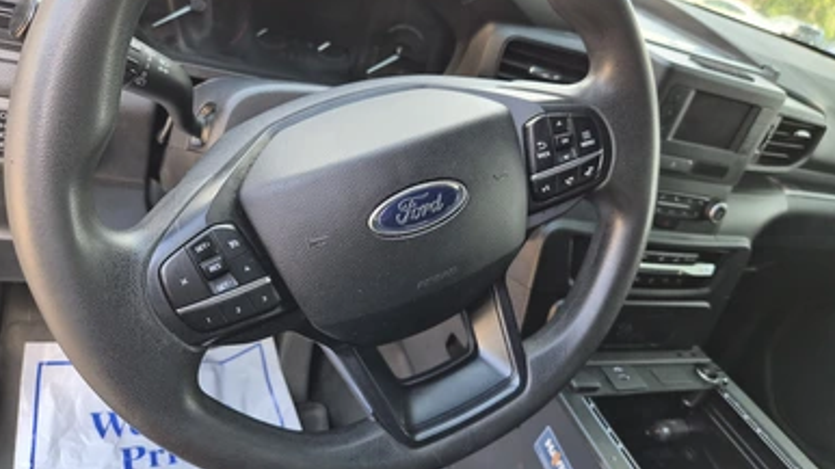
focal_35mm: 26
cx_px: 409
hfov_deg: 71.9
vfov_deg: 44.4
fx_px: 576
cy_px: 223
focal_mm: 5.4
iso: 160
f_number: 1.8
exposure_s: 1/180
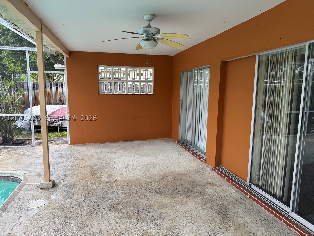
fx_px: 218
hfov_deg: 71.6
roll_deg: +0.1
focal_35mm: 24
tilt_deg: -6.1
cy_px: 118
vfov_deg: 56.8
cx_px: 157
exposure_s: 1/182
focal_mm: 6.76
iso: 64
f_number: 1.78
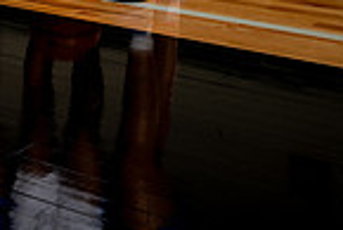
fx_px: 944
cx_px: 28
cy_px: -273
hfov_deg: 20.2
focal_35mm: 99
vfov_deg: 11.9
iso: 250
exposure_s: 1/500
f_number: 8
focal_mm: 32
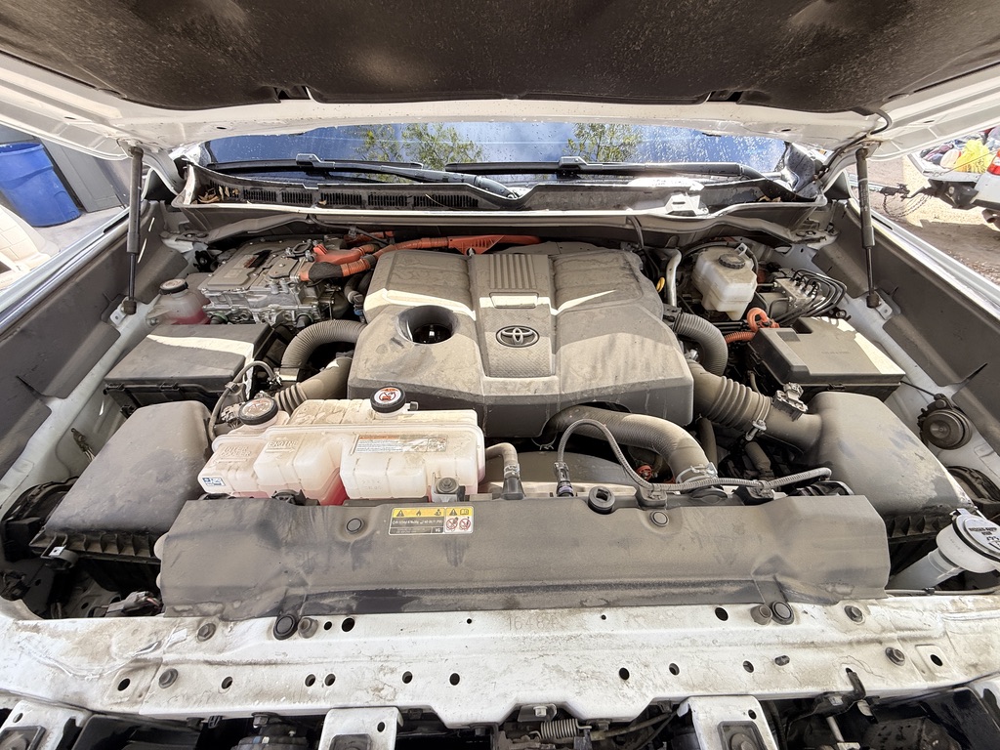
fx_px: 404
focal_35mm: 14
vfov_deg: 85.7
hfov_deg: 102.1
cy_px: 375
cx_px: 500
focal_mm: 2.22
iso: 64
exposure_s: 1/189
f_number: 2.2
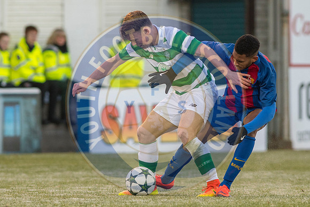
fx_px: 3876
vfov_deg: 3.1
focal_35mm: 450
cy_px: 104
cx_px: 155
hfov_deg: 4.6
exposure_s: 1/1000
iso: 800
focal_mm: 300
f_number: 3.5
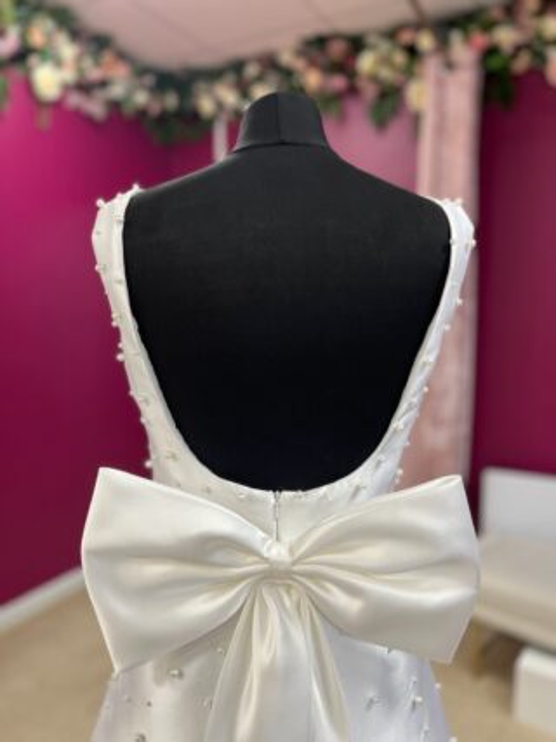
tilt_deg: -6.8
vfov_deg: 67.3
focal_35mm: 26
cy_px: 371
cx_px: 278
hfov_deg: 53.0
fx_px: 557
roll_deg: +1.4
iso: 80
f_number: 1.6
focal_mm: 5.1
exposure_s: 1/50
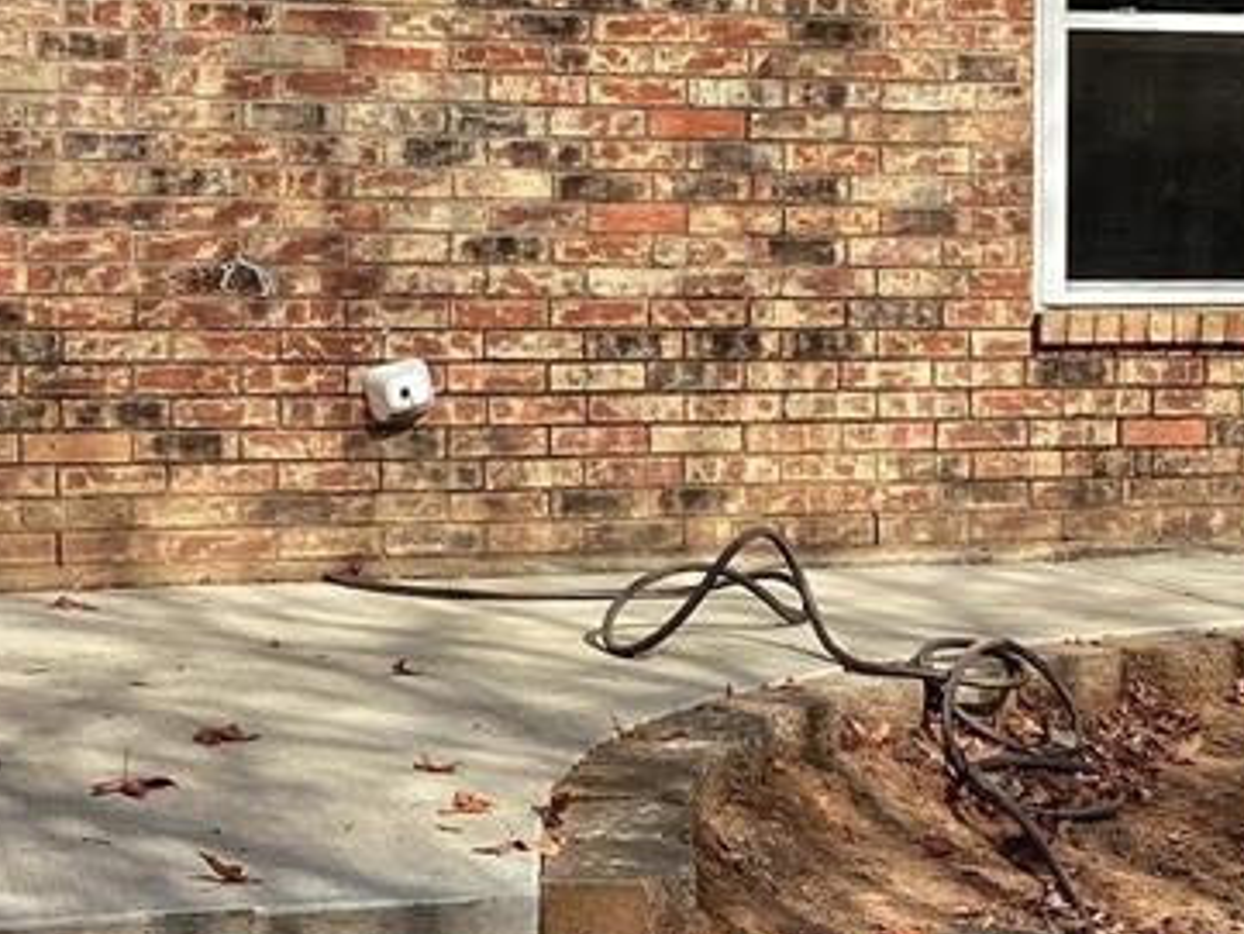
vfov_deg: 16.8
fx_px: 3164
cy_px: 379
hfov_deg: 22.2
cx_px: 799
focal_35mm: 88
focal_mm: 3.3
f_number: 2.4
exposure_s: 1/1359
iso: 25
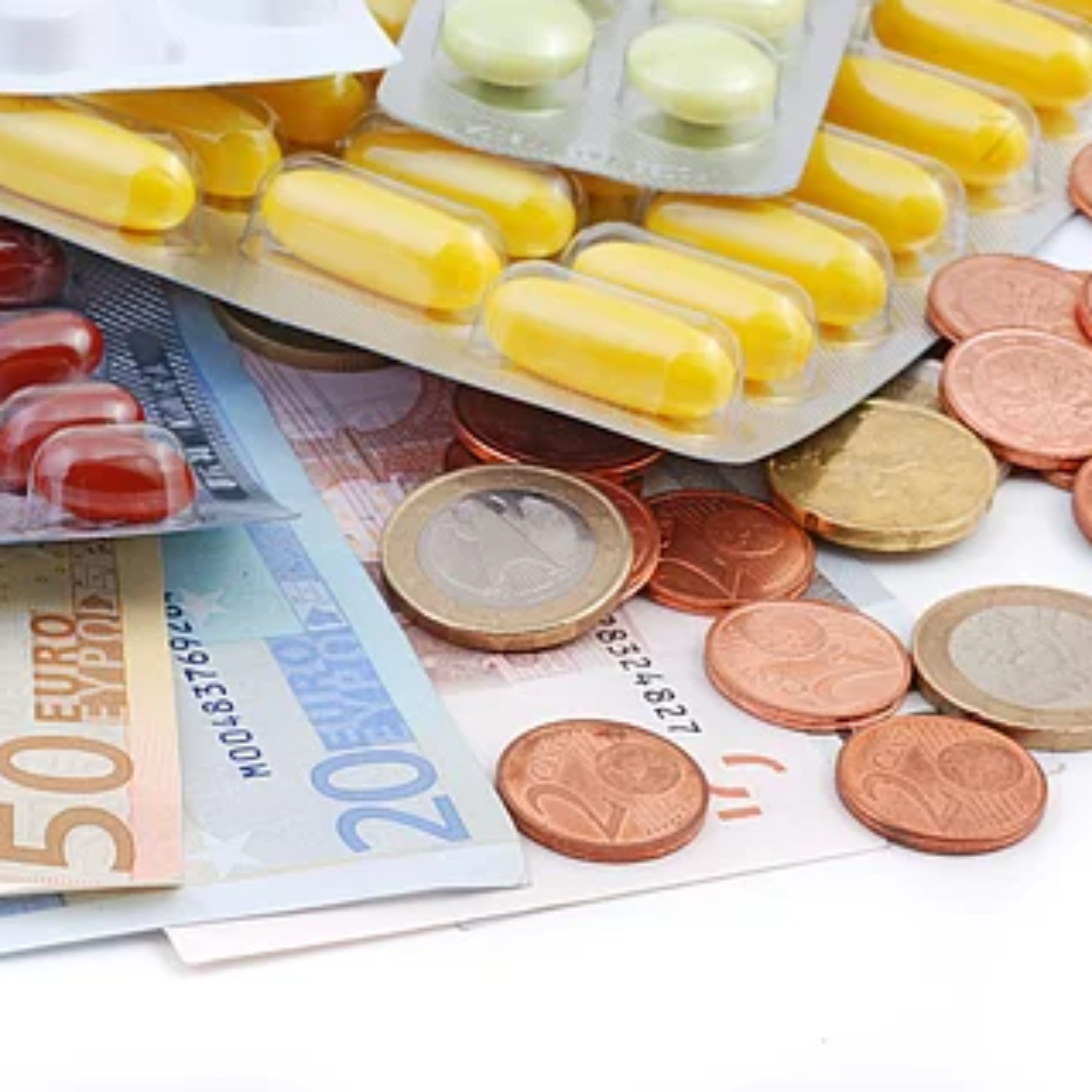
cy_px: 546
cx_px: 294
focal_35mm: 173
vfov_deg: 10.1
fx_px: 6174
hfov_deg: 10.1
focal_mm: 90
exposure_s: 1/60
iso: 100
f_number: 29
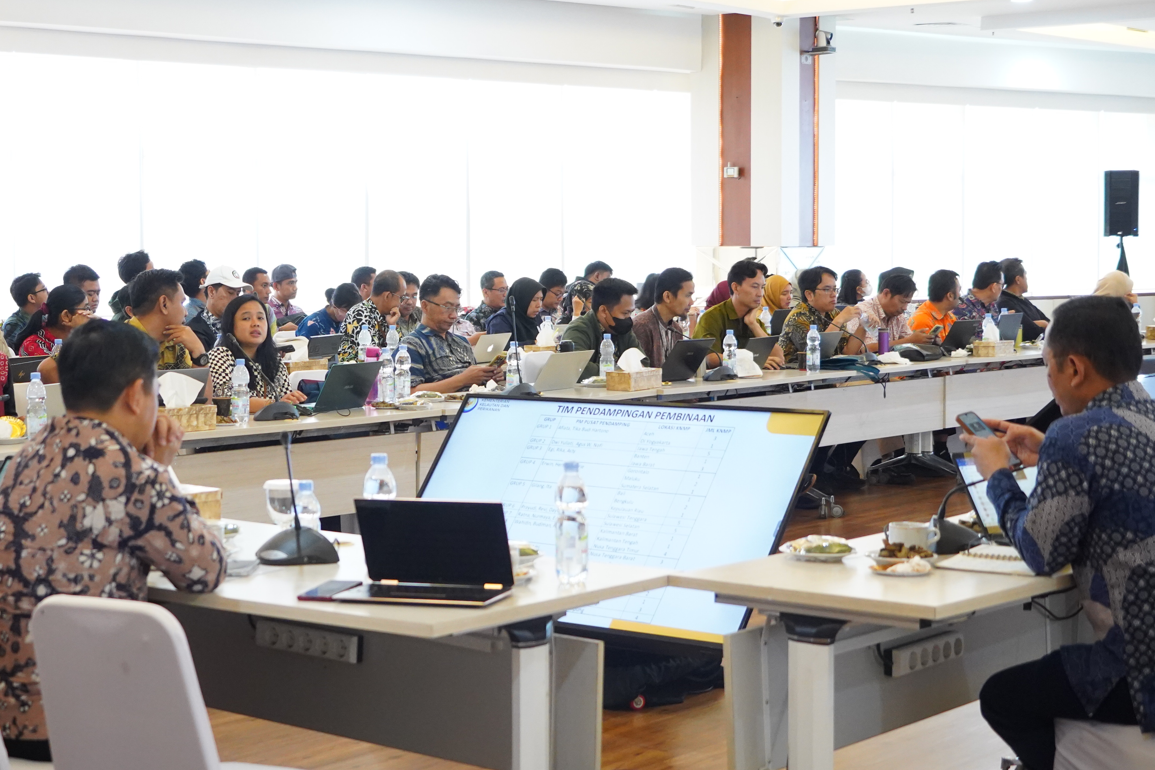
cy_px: 346
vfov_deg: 22.6
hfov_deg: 33.2
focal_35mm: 60
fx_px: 1925
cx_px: 431
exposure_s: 1/125
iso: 5000
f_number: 4.5
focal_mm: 43
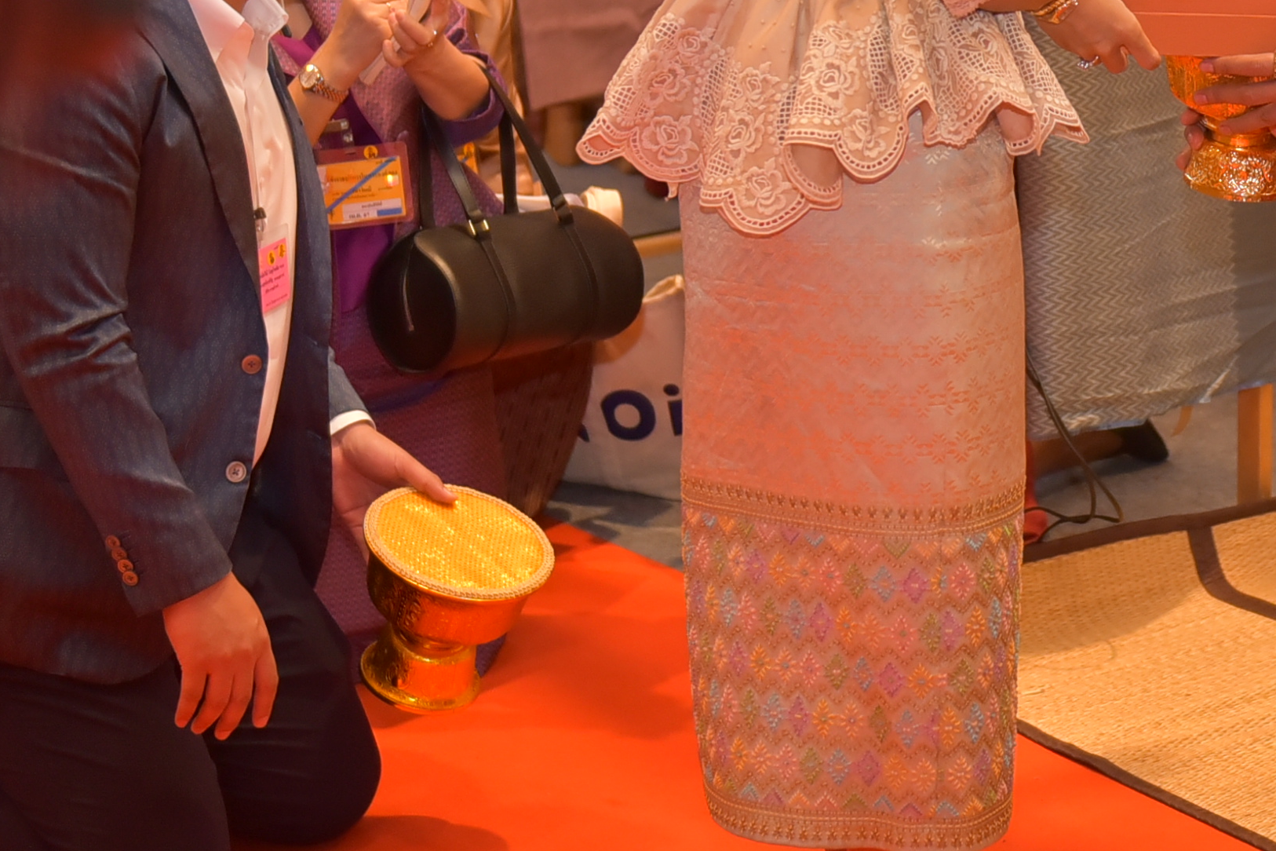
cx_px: 1085
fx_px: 3934
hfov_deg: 18.2
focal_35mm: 111
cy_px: 38
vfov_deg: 12.2
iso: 1600
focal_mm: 40
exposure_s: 1/350
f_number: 2.8
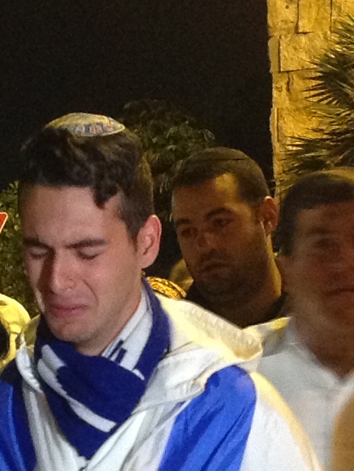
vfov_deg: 12.3
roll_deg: +1.2
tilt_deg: -4.1
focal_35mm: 157
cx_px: 97
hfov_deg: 9.4
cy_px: 540
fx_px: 2140
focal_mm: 4.28
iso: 320
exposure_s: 1/15
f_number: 2.4
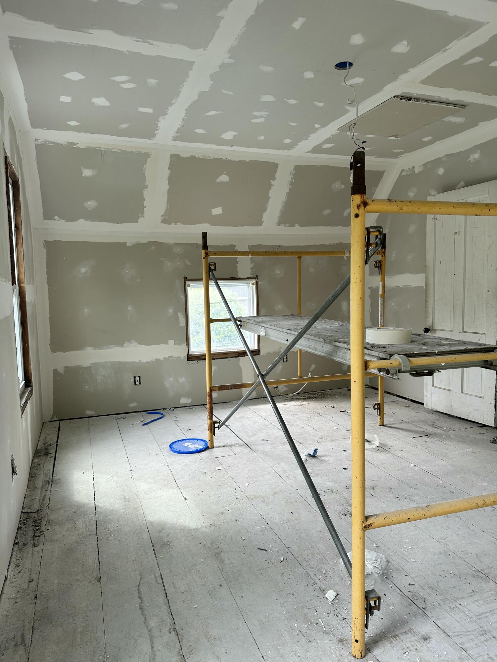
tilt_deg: -3.4
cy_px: 331
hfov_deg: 56.8
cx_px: 248
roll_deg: +2.1
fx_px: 459
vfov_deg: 71.6
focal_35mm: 24
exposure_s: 1/228
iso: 80
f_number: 1.78
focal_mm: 6.86
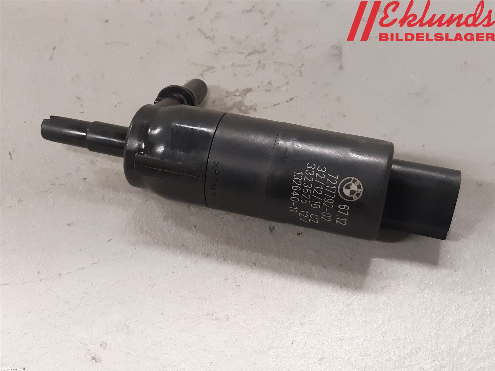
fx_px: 372
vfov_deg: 53.1
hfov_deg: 67.3
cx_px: 248
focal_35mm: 26
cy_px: 186
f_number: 1.7
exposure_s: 1/50
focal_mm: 3.93
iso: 200
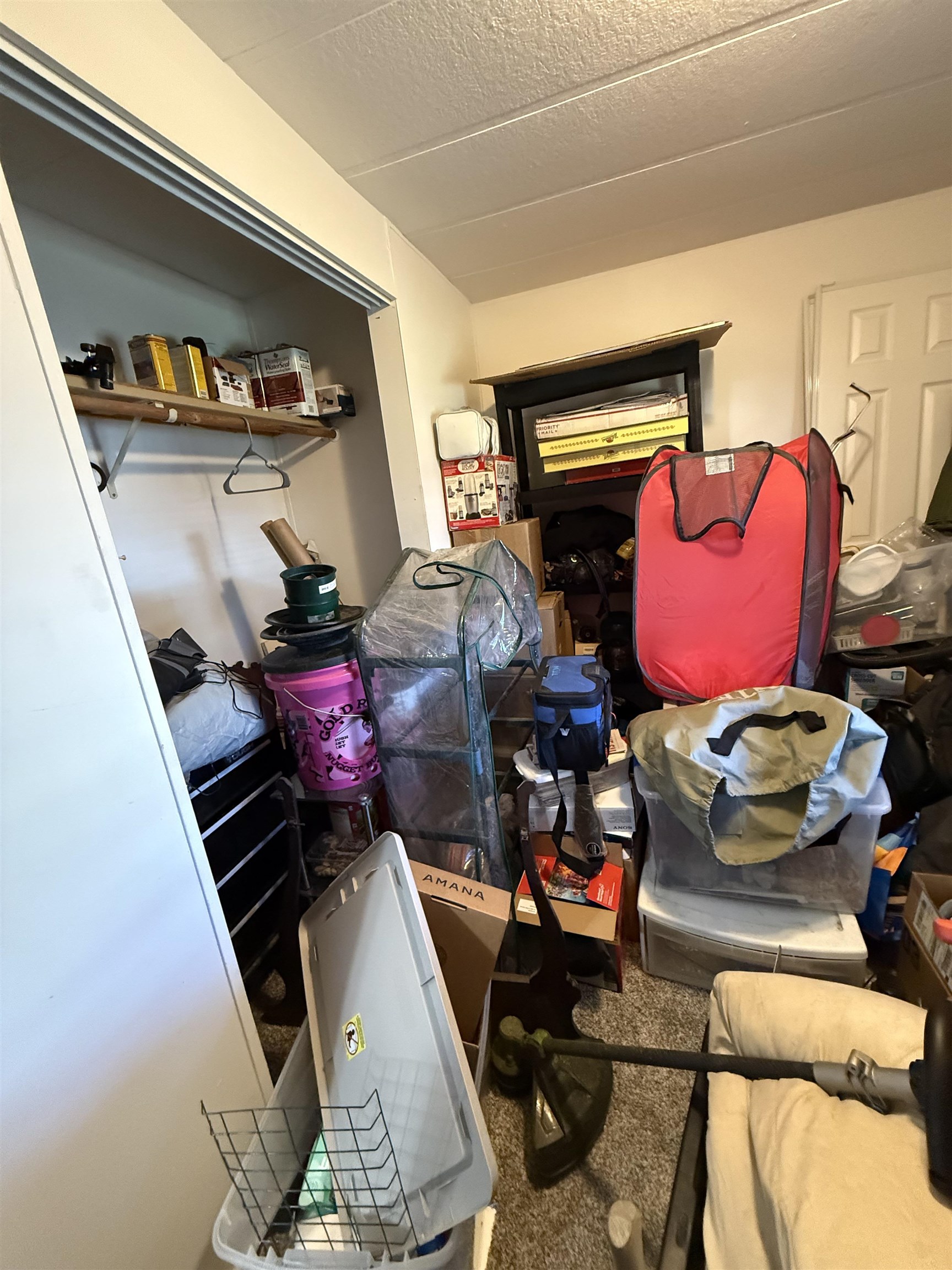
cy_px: 635
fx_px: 513
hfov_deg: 85.7
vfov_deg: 102.1
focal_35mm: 14
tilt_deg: -13.3
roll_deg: +7.5
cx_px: 476
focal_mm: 2.22
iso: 1000
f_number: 2.2
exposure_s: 1/60
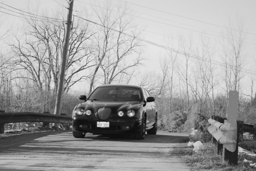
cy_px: 86
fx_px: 587
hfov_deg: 24.6
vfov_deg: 16.6
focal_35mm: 82
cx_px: 128
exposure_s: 1/160
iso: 100
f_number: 5.6
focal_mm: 55
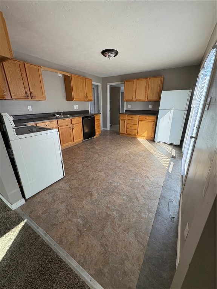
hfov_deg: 85.7
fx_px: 117
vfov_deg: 102.1
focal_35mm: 14
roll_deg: +0.3
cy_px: 144
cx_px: 108
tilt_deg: -19.2
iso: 100
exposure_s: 1/141
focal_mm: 2.22
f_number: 2.2
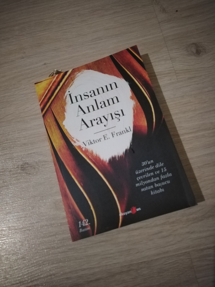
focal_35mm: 26
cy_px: 144
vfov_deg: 67.3
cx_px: 108
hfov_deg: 53.1
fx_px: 215
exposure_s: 1/20
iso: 823
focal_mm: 3.62
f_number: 1.8
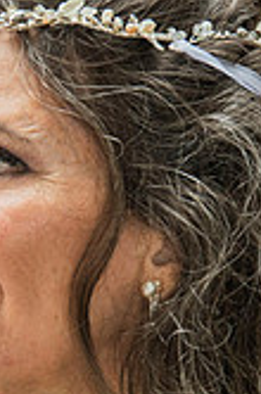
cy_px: 432
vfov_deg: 4.7
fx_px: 4750
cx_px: 43
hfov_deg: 3.1
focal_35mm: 435
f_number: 5
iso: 160
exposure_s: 1/200
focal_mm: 160
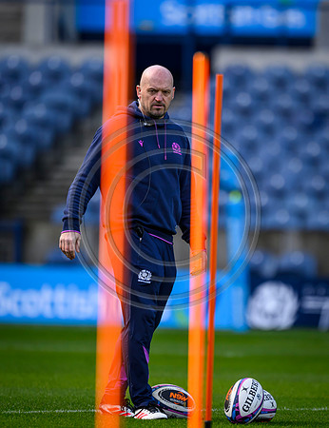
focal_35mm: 859
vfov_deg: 2.3
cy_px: 198
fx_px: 10719
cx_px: 209
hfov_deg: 1.8
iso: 500
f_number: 4
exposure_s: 1/640
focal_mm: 560
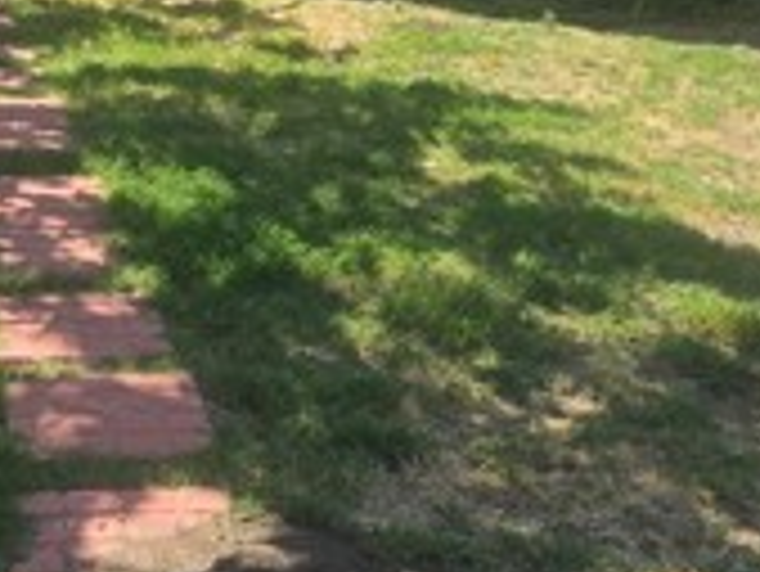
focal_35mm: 87
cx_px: 67
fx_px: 1911
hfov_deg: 21.9
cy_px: -122
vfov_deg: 16.3
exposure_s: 1/1215
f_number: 1.8
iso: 25
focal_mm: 5.4
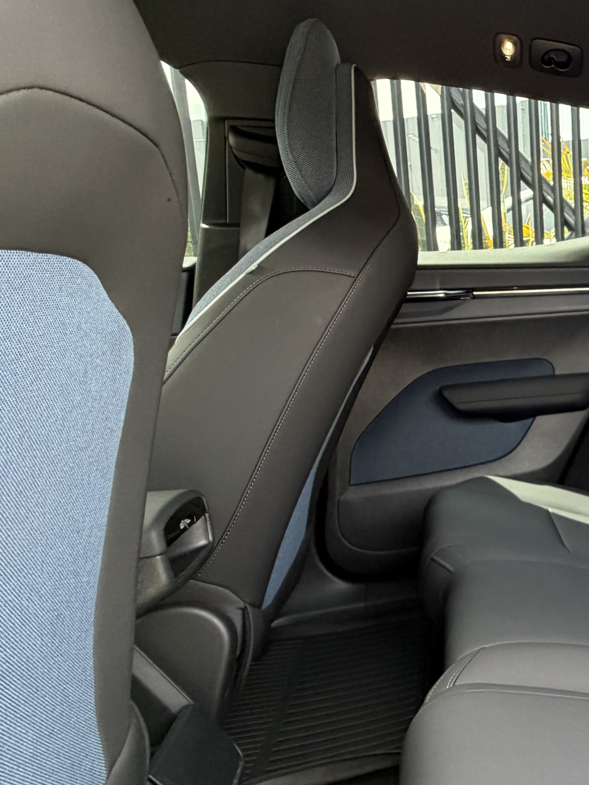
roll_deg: +0.2
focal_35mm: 30
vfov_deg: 59.9
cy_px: 414
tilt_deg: -9.4
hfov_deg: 34.0
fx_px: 681
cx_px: 762
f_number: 2.2
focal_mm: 2.22
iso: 250
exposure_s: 1/121
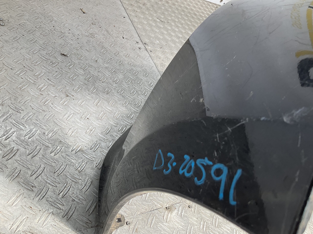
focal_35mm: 29
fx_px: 262
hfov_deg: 61.7
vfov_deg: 48.2
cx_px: 156
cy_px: 117
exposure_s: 1/114
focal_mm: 3
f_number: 1.8
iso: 16
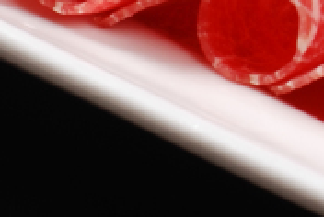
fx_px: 3931
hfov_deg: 4.6
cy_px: -161
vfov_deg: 3.2
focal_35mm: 436
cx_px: 672
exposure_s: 1/125
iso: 100
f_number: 13
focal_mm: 50
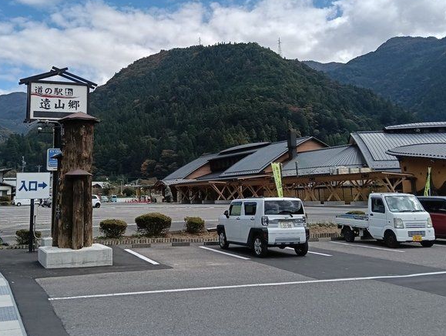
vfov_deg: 37.3
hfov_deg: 48.7
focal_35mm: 38
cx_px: 183
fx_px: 490
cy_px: 102
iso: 64
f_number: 1.8
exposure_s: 1/865
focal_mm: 3.98
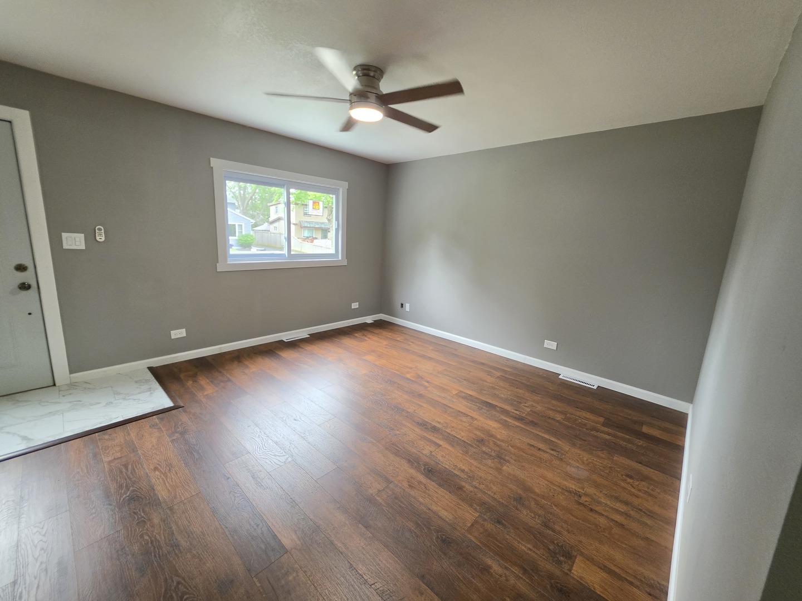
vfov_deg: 89.9
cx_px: 401
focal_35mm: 13
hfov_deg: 106.2
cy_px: 300
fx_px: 301
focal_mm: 2.2
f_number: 1.9
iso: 250
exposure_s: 1/120
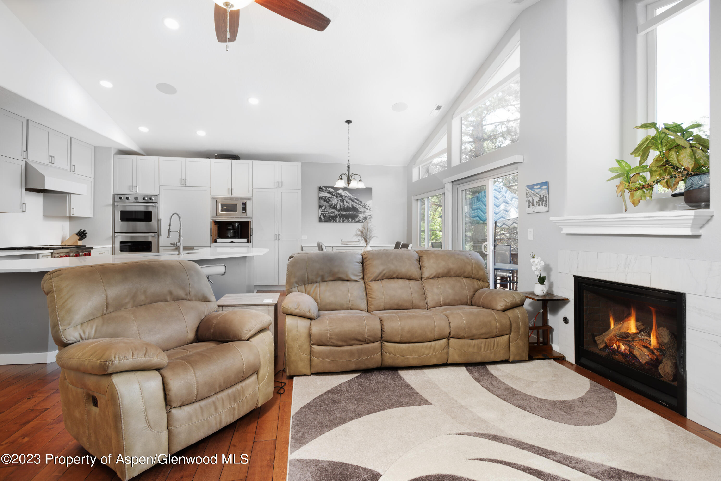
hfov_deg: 93.3
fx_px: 341
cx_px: 360
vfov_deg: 70.5
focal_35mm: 17
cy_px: 240
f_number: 7.1
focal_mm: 17
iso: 125
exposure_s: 1/30
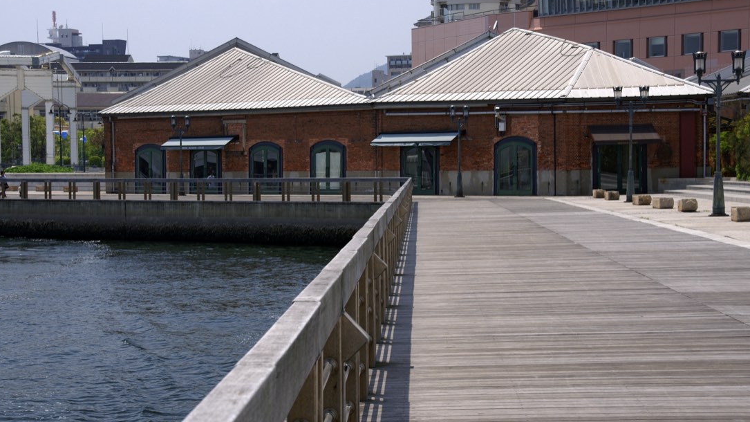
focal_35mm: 87
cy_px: 224
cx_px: 387
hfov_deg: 24.5
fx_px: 1730
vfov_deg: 13.9
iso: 125
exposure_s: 1/100
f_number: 9
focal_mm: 50
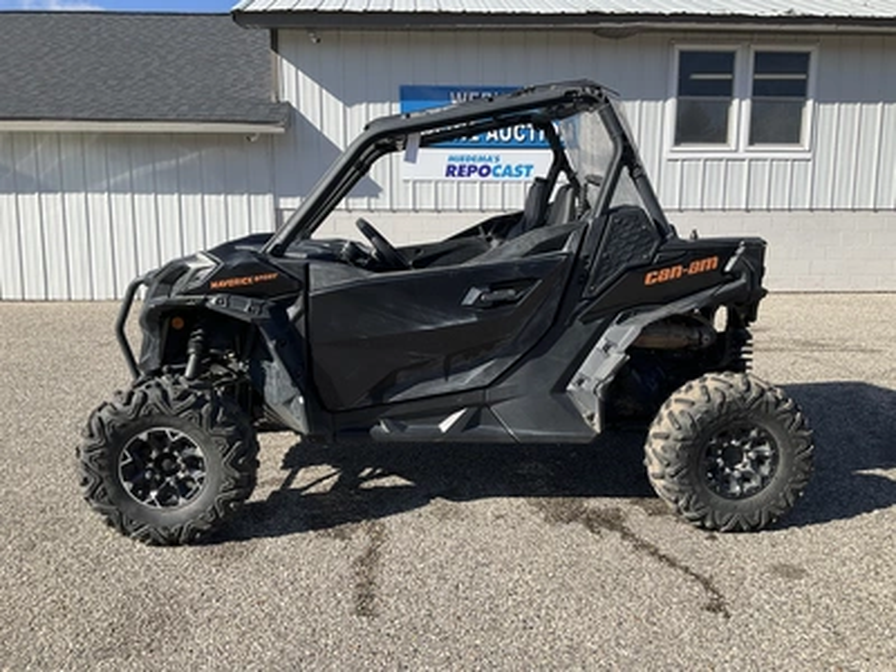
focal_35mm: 29
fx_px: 751
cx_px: 448
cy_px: 336
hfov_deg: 61.7
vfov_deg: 48.2
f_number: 1.8
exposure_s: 1/1626
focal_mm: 3
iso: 25
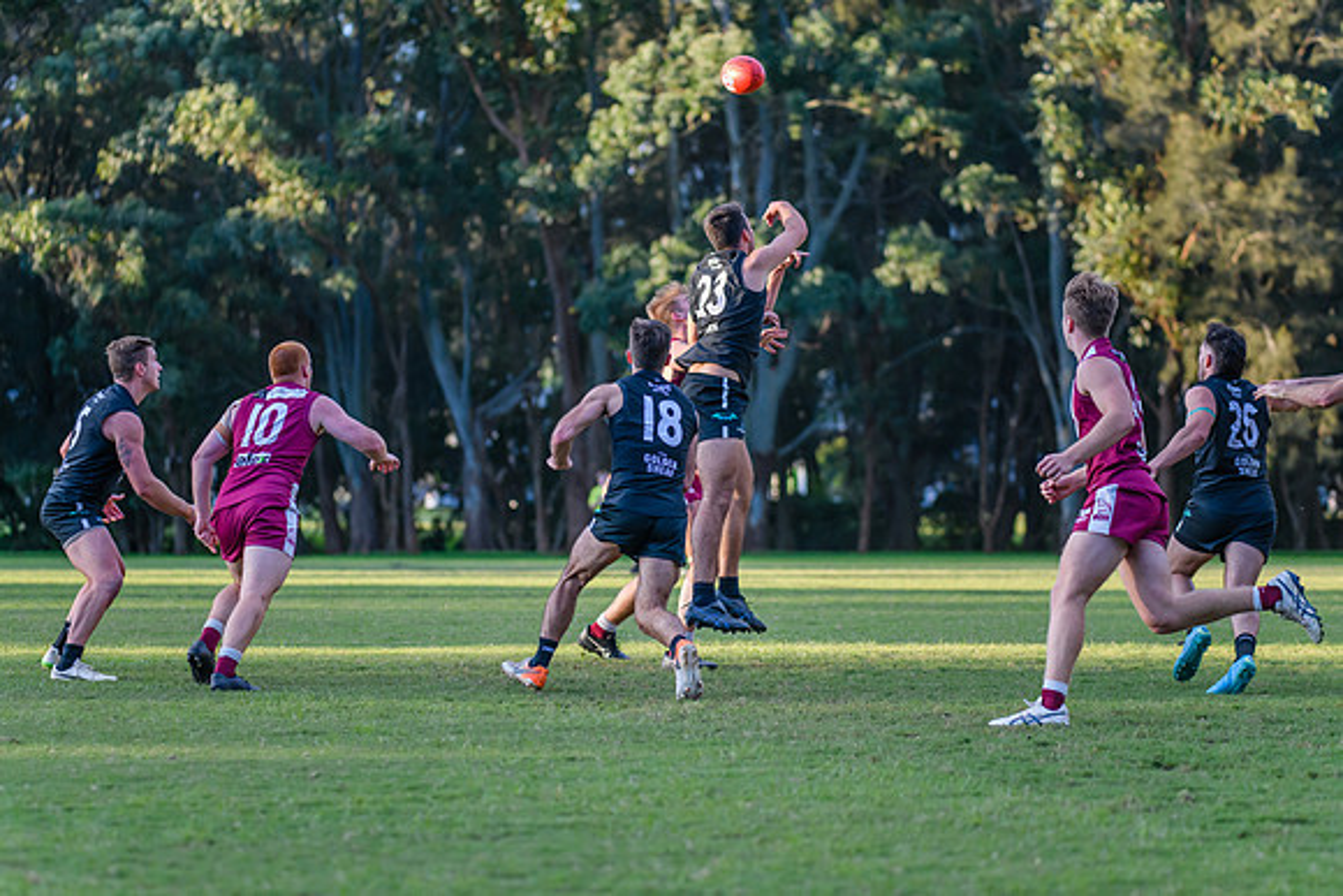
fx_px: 4729
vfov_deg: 10.8
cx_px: 672
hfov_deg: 16.2
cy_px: 448
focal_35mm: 127
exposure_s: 1/2500
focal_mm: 120
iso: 1800
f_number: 2.8
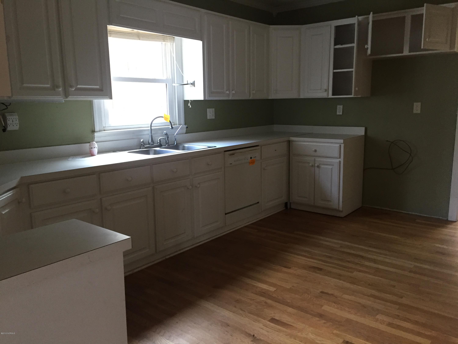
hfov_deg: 61.7
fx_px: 384
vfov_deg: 48.2
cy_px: 172
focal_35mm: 29
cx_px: 229
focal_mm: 4.15
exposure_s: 1/30
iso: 200
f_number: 2.2
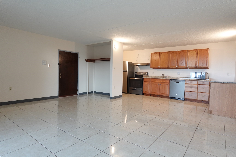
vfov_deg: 61.9
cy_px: 78
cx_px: 118
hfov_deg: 84.0
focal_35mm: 20
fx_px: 131
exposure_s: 1/80
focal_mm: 7.6
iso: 400
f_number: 2
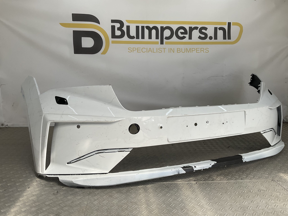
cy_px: 108
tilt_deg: -10.5
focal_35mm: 29
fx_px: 241
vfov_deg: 48.2
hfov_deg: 61.7
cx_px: 144
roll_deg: -0.6
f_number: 1.8
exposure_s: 1/770
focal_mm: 3
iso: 16
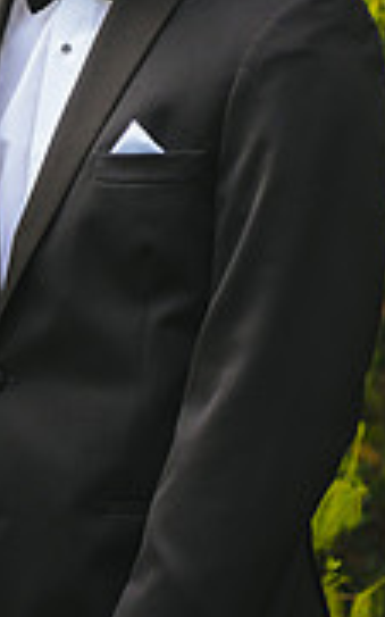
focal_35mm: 177
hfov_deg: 7.4
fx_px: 2974
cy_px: 293
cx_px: 148
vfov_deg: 11.8
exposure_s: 1/3200
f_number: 2.8
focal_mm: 70
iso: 1600
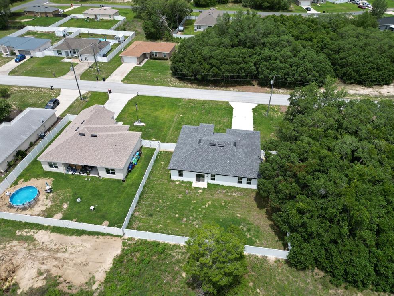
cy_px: 142
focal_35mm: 25
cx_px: 191
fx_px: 285
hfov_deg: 69.4
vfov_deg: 54.9
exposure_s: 1/3200
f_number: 1.7
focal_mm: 6.72
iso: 120
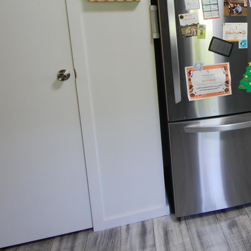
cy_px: 67
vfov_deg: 43.7
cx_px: 250
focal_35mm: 37
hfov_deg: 39.6
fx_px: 304
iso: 400
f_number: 3.5
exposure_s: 1/50
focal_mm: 10
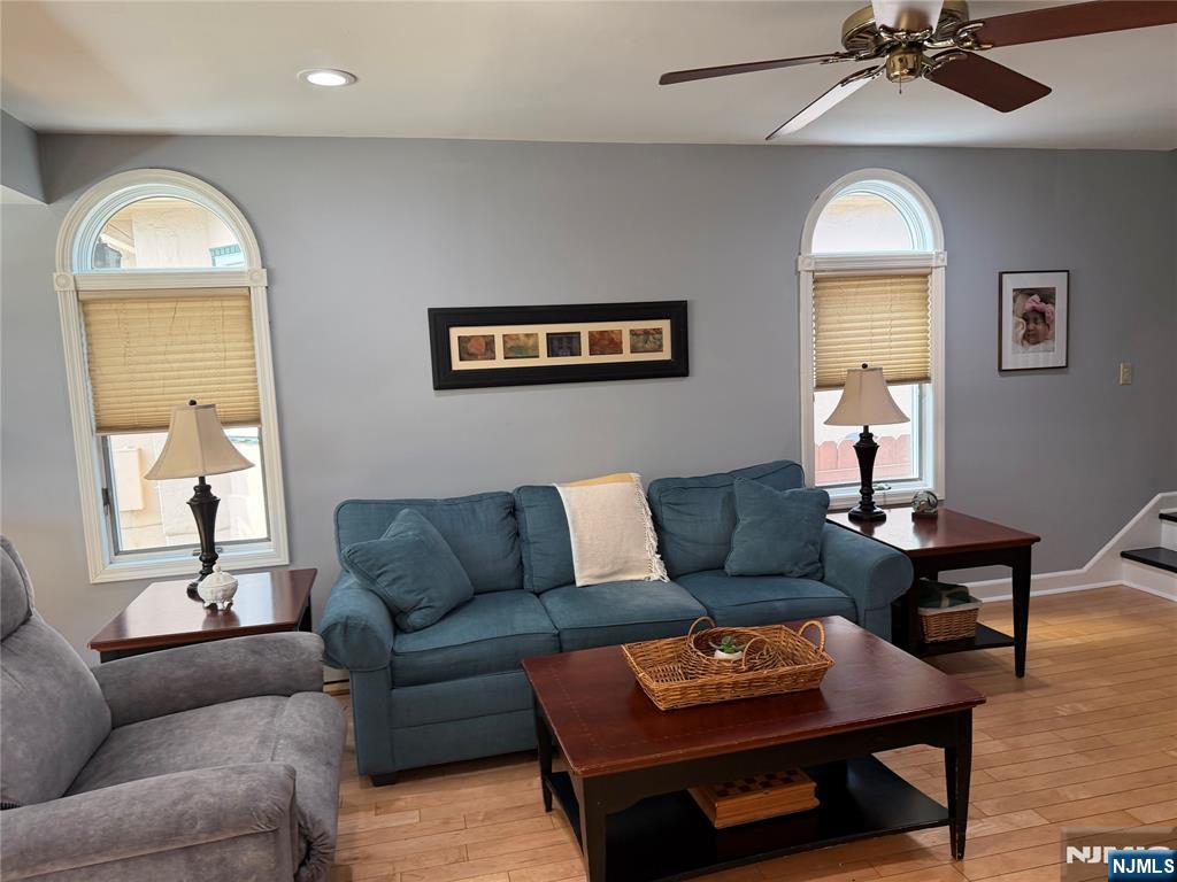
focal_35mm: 24
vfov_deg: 56.8
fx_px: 816
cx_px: 588
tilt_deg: -5.1
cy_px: 441
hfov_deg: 71.6
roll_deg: +0.5
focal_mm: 6.76
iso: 200
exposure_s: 1/120
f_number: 1.78
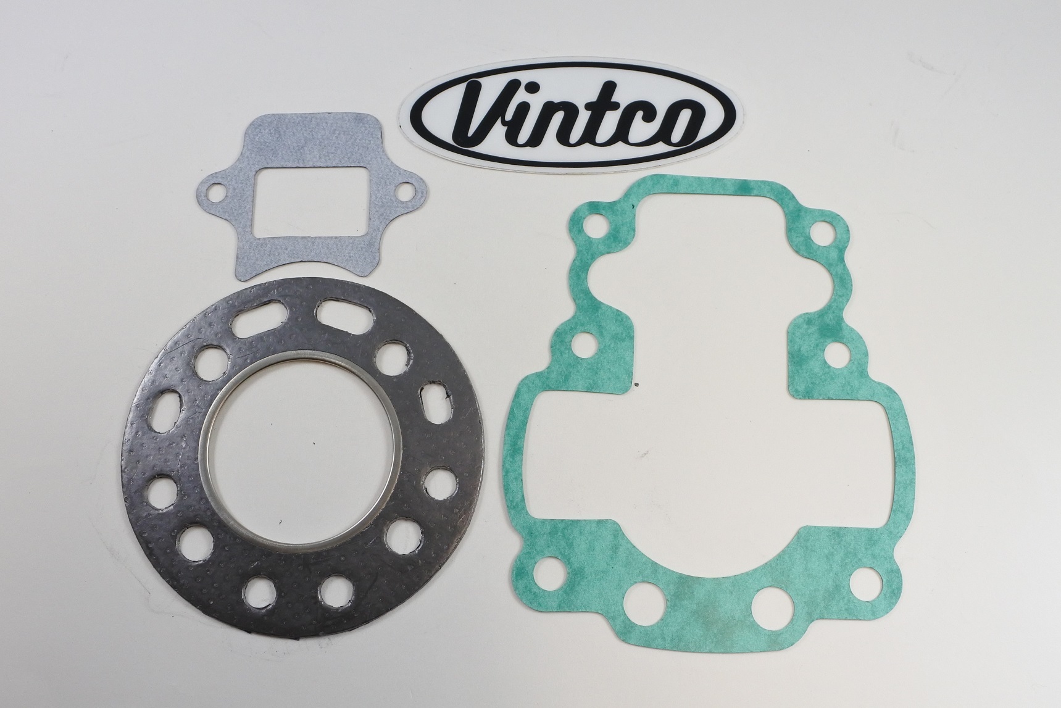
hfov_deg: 67.4
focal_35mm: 27
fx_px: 796
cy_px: 354
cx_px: 530
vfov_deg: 48.0
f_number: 3.5
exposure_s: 1/200
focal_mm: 10
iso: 400
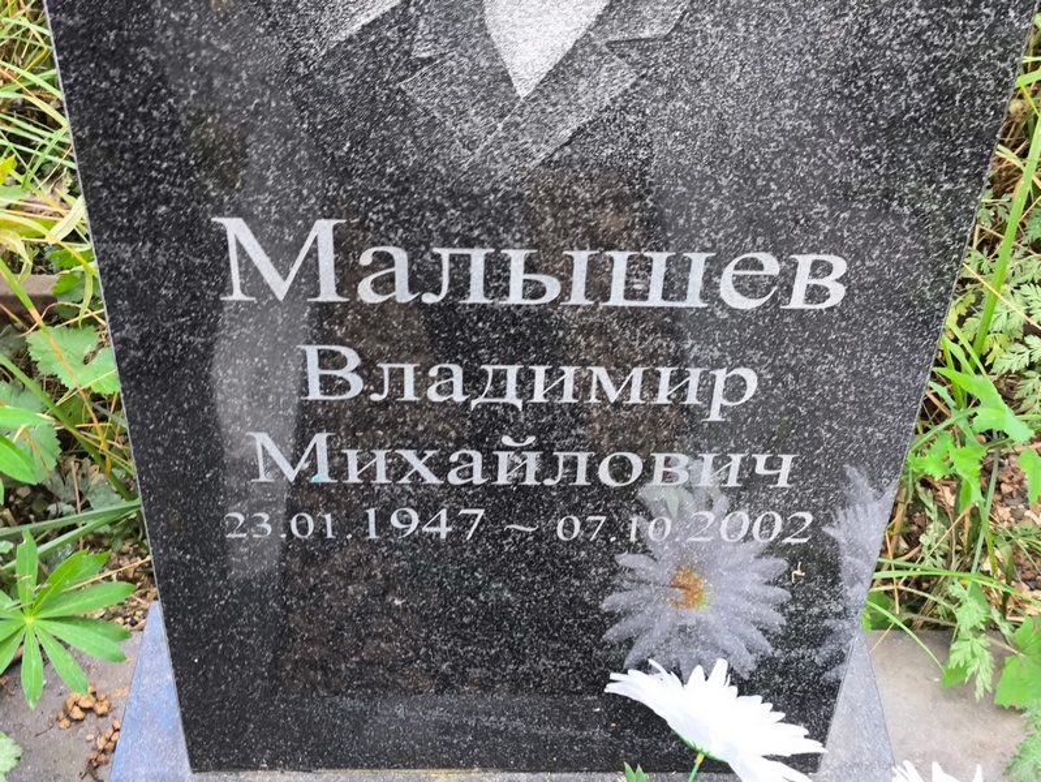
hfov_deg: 38.2
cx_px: 520
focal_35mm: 50
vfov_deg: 29.1
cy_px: 391
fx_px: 1504
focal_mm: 4.71
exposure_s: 1/60
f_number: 1.7
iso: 50
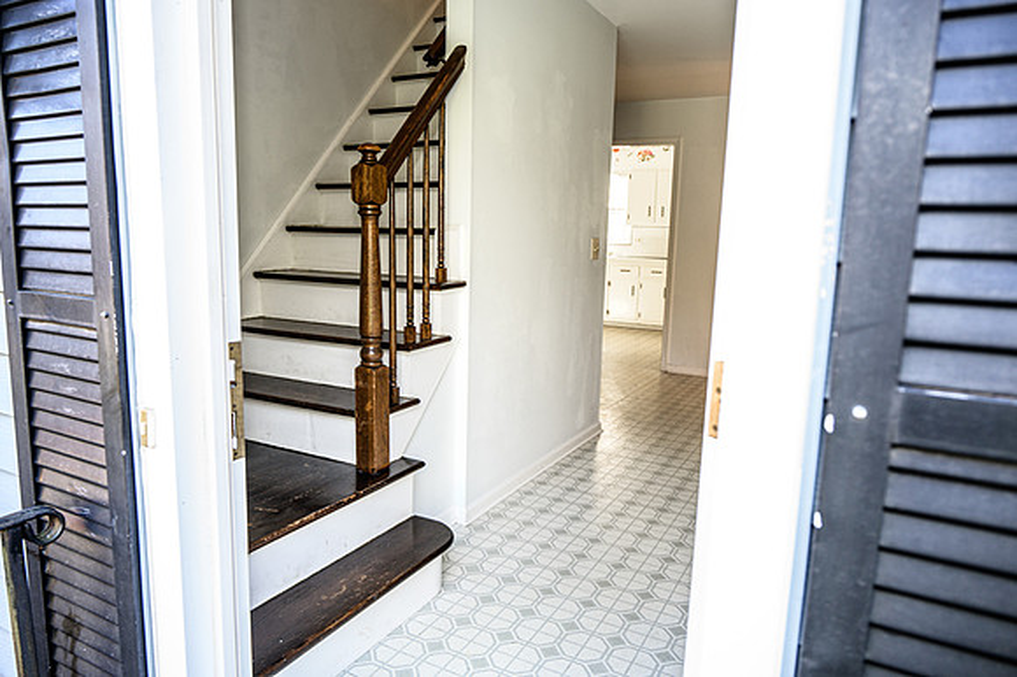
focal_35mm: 24
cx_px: 508
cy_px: 338
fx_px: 678
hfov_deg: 73.8
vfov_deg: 53.1
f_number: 4
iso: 640
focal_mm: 24
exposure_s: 1/80
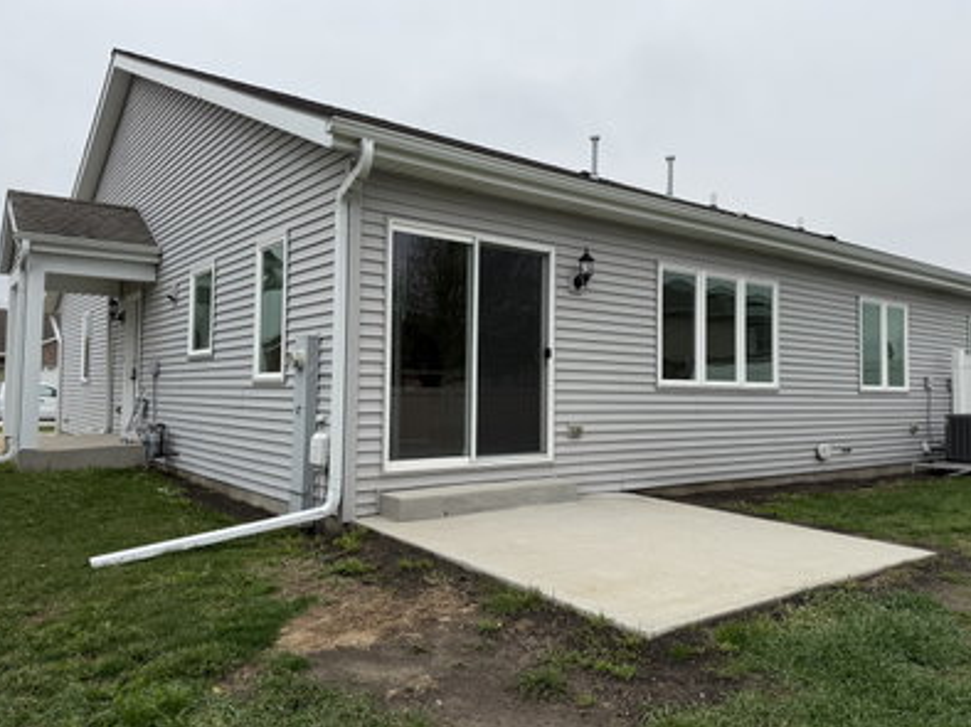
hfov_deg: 67.3
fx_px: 729
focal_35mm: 26
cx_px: 492
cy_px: 355
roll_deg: -0.4
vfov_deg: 53.0
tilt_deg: +2.1
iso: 80
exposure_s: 1/3953
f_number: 1.78
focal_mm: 6.76
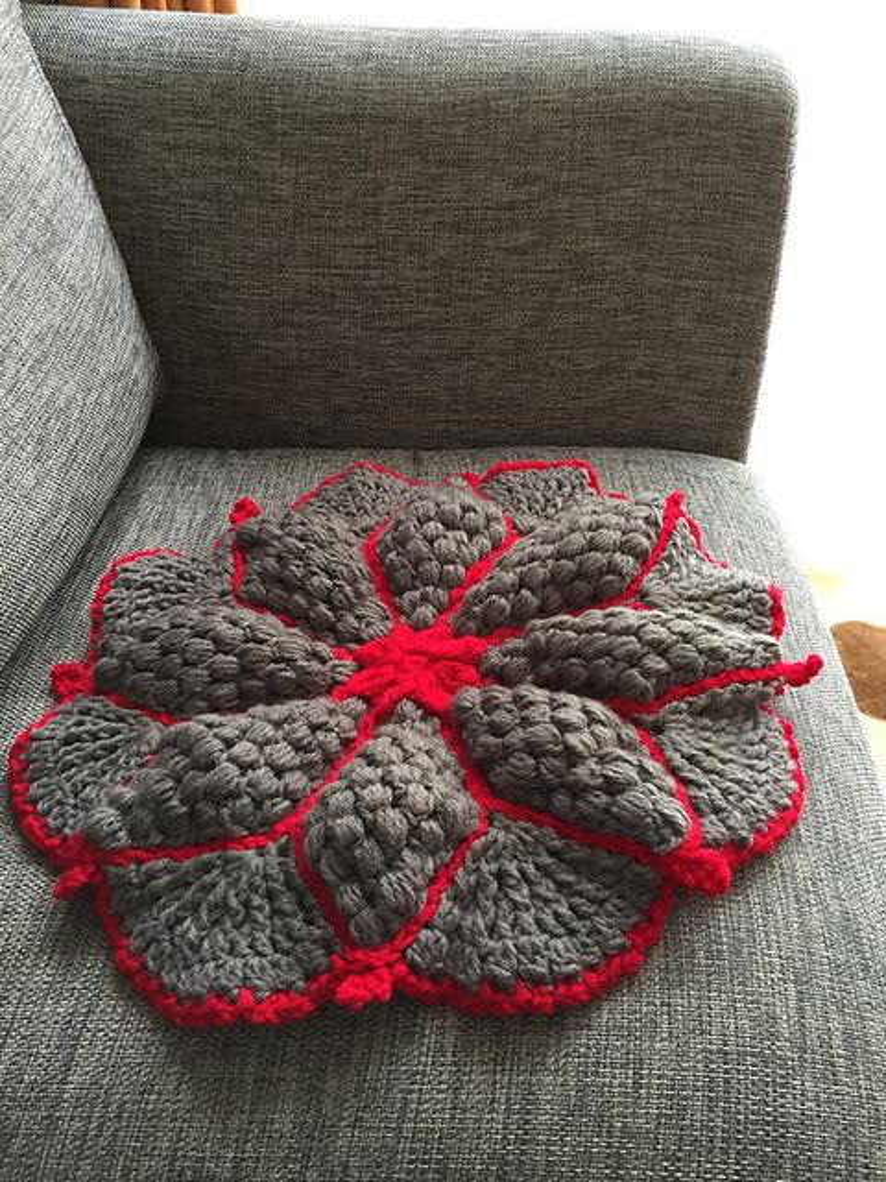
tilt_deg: -37.3
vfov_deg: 61.7
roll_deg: -0.8
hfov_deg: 48.2
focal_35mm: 29
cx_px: 443
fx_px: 990
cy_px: 591
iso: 100
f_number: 2.2
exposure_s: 1/30
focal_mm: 4.15
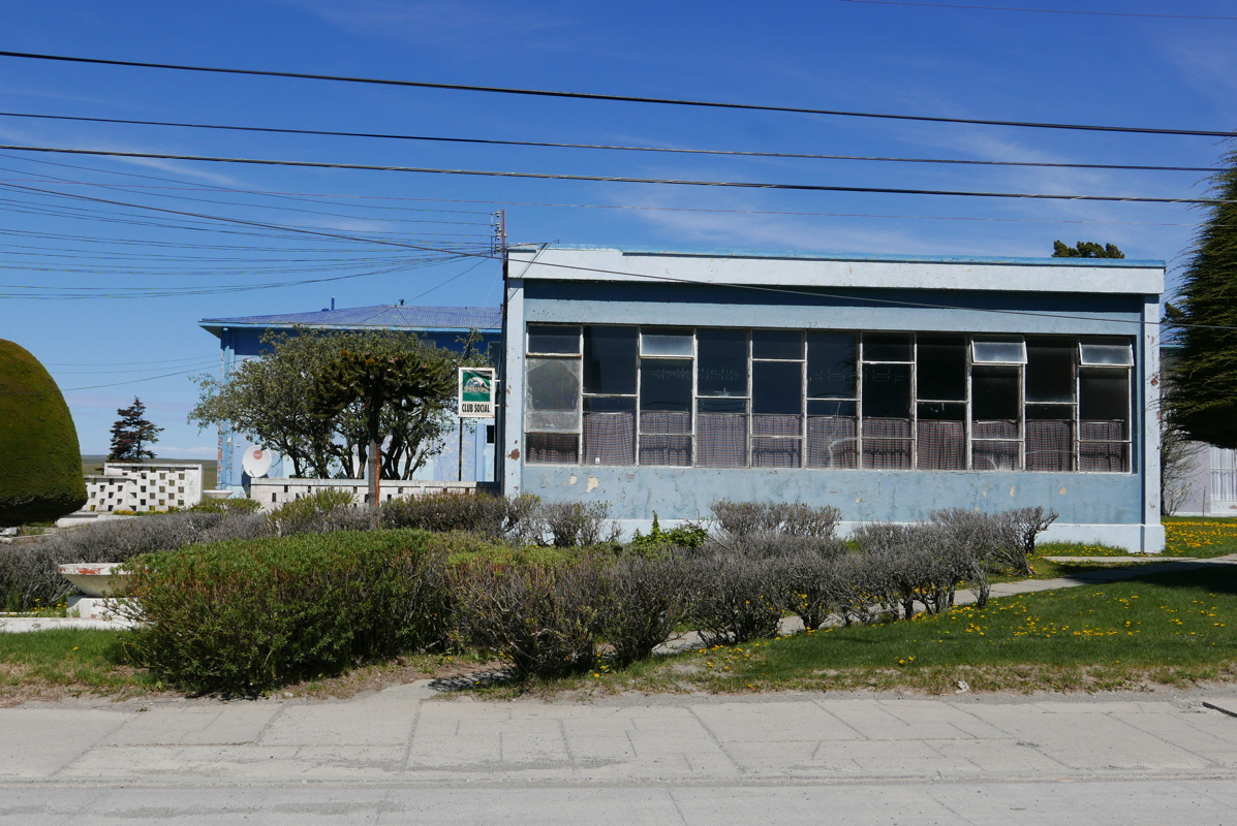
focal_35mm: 46
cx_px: 618
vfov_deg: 29.3
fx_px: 1582
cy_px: 413
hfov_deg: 42.7
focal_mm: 20.6
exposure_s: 1/1600
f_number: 5.6
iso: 200
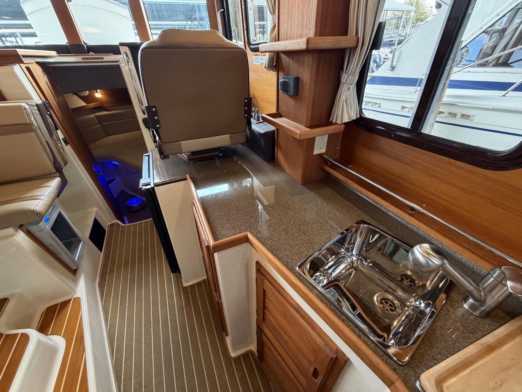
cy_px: 196
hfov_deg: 102.1
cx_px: 261
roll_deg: +4.2
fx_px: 211
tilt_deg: -32.8
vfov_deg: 85.7
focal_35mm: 14
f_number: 2.2
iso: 320
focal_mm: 2.22
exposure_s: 1/72
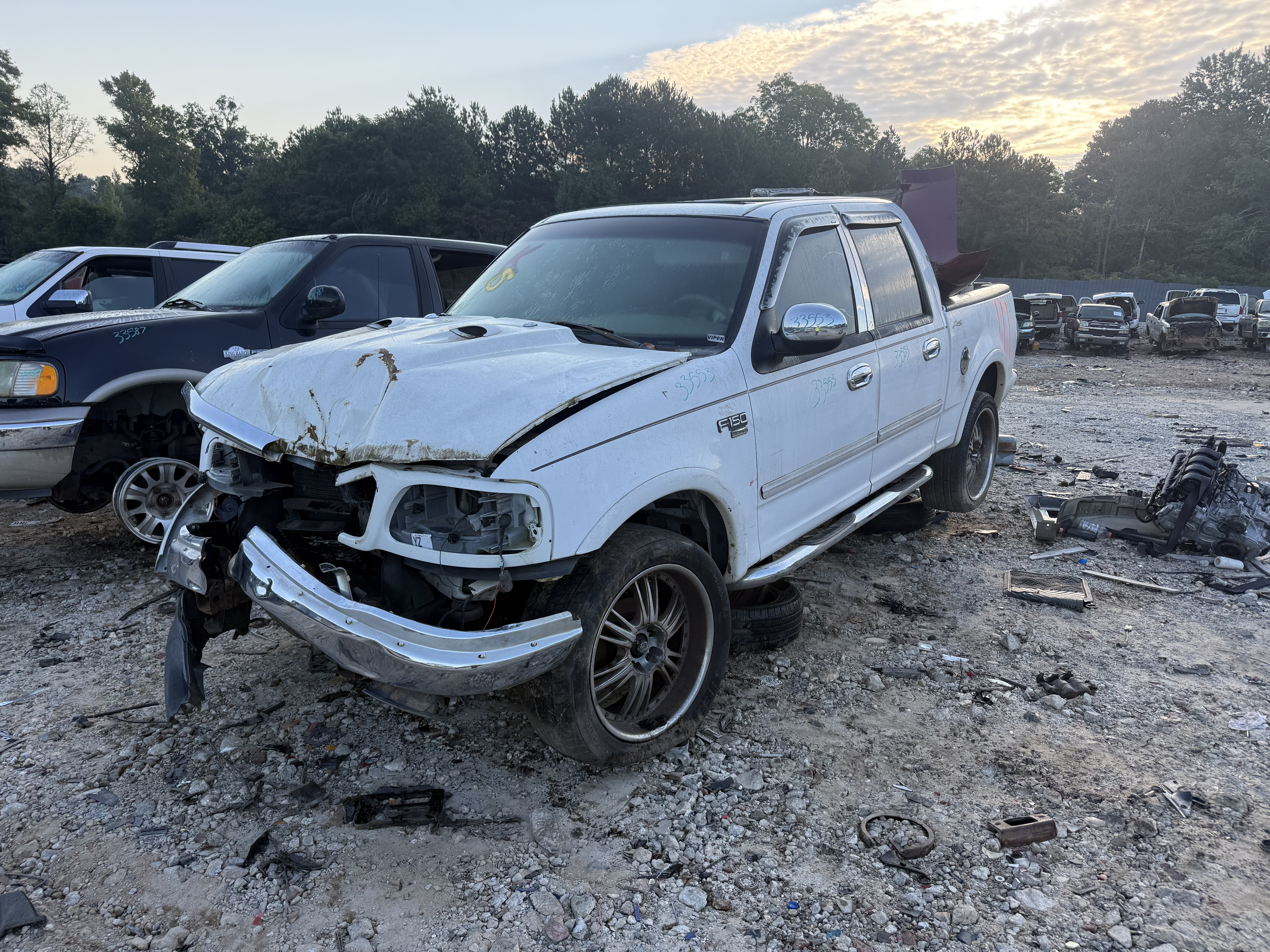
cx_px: 635
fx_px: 881
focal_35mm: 24
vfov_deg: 56.8
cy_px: 476
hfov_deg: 71.6
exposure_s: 1/931
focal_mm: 6.76
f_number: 1.78
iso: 80
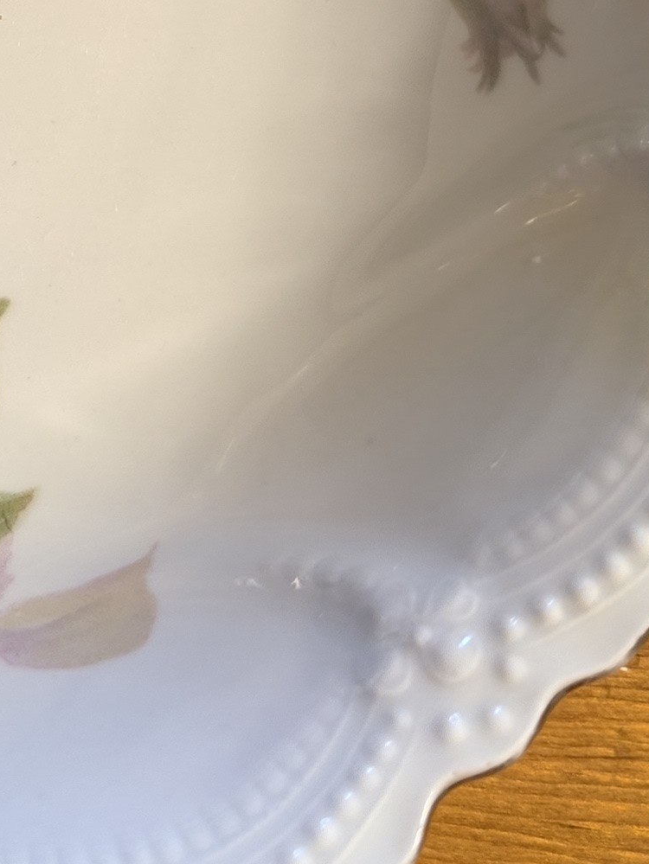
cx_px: -312
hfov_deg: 14.2
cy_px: -91
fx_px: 2448
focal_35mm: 98
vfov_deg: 19.2
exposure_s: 1/124
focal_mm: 6.9
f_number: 1.68
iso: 28
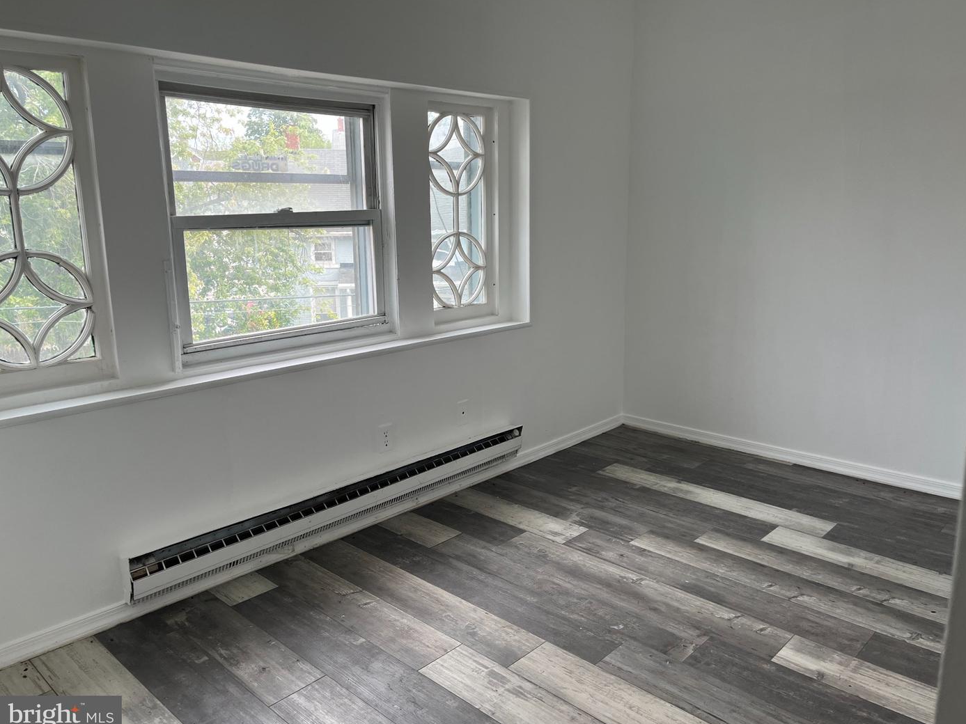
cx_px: 501
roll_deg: +1.5
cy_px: 360
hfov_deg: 65.3
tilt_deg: -11.0
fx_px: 753
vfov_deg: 51.3
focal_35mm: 27
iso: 40
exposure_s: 1/122
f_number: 1.6
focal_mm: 5.1
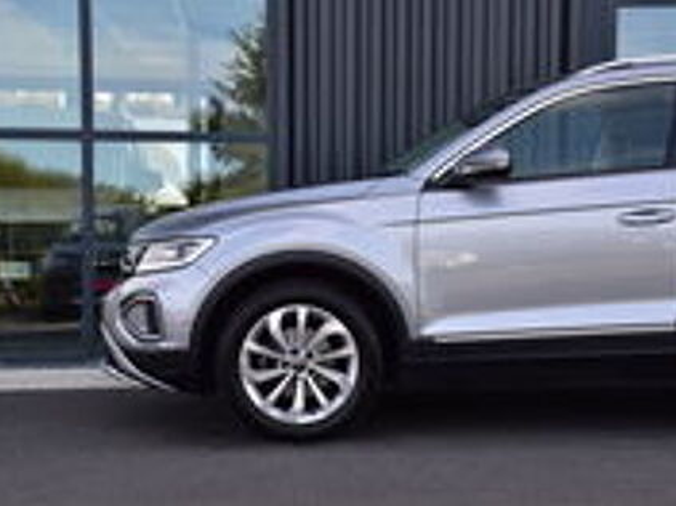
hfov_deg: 23.8
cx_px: 370
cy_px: 252
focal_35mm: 82
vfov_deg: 18.0
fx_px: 1600
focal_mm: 50
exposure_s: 1/160
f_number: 9
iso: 400
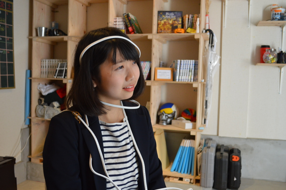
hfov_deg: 53.2
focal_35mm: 36
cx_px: 143
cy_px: 95
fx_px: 286
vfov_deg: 36.8
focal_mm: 24
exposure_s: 1/60
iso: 720
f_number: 4
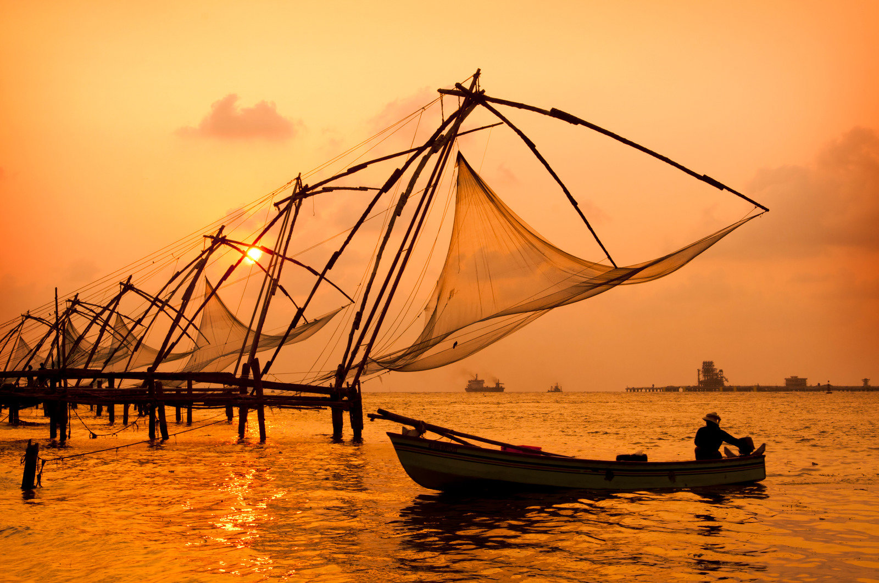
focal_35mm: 63
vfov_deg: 21.5
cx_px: 440
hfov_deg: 31.9
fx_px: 1536
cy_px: 292
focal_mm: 42
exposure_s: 1/125
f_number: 11
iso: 200
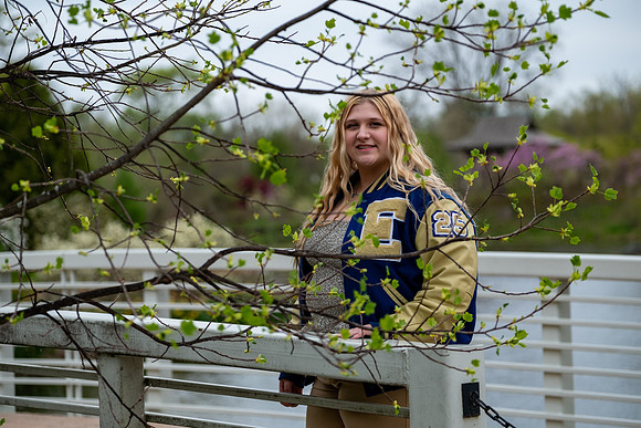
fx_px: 2244
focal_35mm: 126
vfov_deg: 10.9
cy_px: 214
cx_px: 320
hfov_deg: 16.3
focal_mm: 83.8
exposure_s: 1/1000
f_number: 2.8
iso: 250
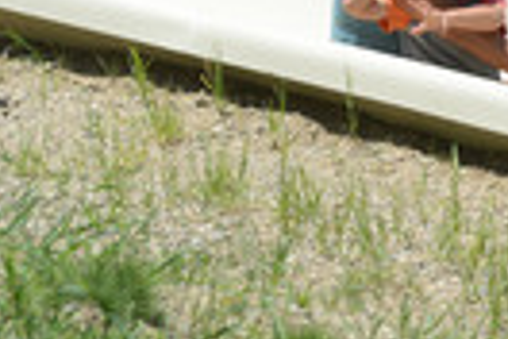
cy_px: 152
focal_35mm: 591
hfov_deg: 3.5
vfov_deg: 2.3
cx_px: 704
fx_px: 8339
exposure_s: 1/1250
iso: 400
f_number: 6.3
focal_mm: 195
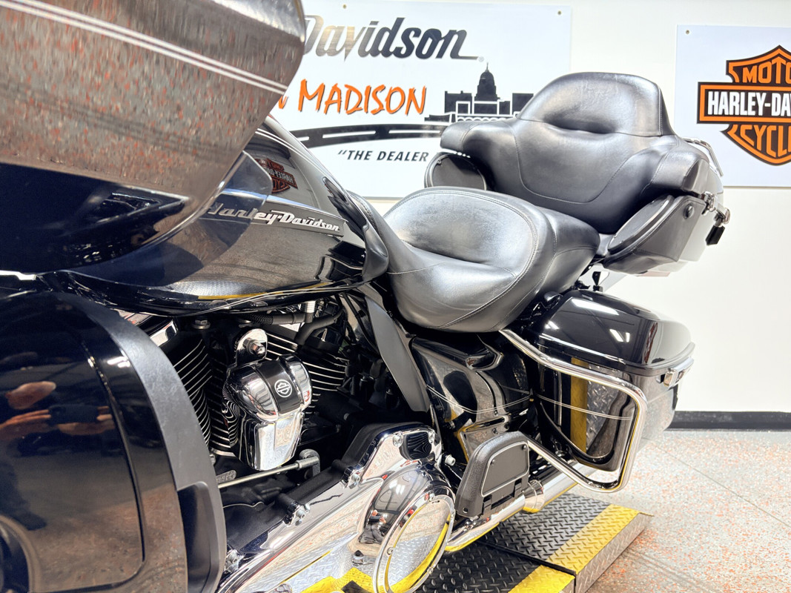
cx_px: 396
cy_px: 296
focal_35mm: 26
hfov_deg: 67.3
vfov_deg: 53.1
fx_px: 594
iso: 125
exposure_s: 1/120
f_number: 1.6
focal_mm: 5.96
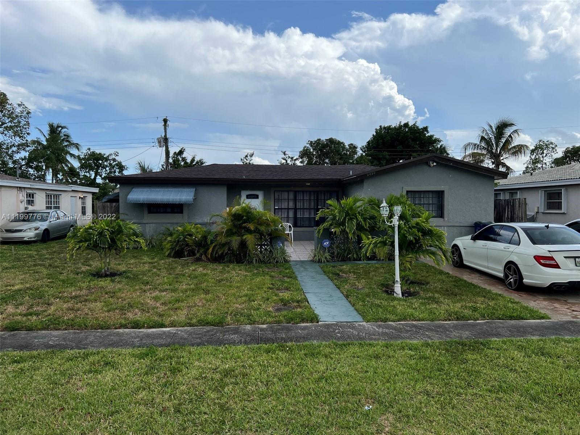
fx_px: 436
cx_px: 290
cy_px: 218
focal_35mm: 26
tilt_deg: -2.2
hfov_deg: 67.3
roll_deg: -0.6
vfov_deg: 53.1
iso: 50
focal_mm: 5.7
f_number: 1.5
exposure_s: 1/3165
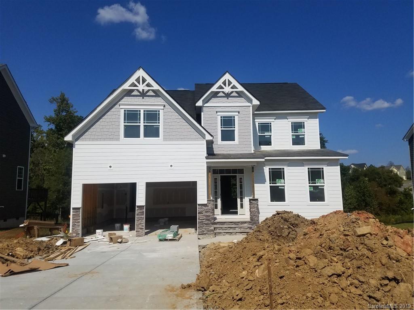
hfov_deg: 67.3
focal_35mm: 26
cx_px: 207
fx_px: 311
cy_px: 155
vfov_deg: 53.1
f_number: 1.7
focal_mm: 4.2
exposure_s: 1/8320
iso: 50
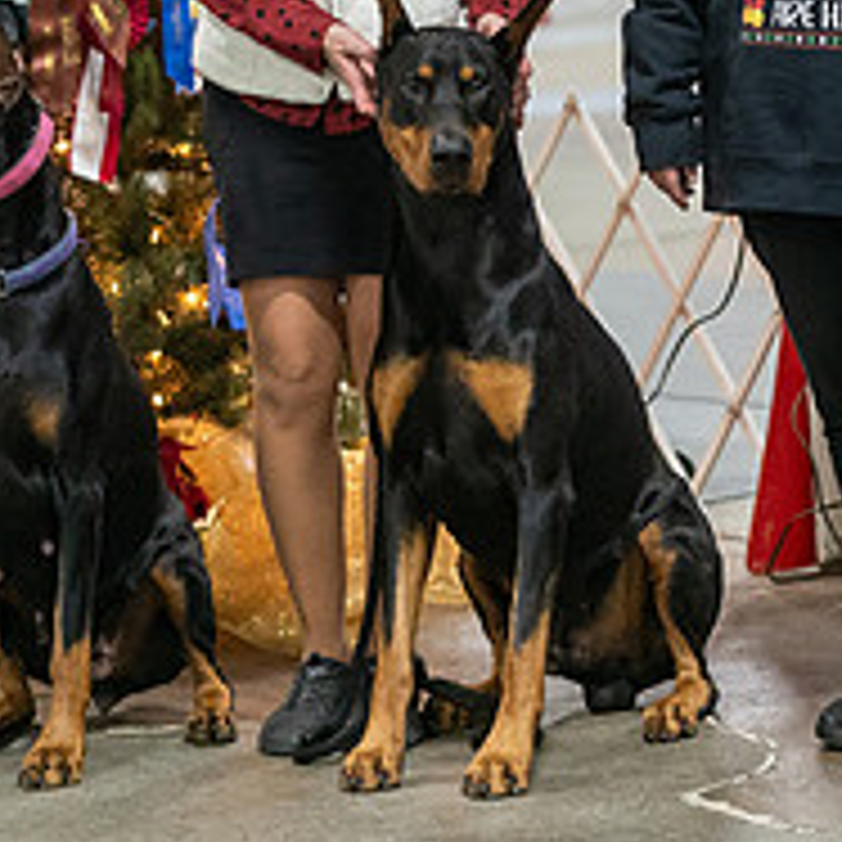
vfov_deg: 9.4
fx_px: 5091
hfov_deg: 9.4
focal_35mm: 185
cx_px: 680
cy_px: 34
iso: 4000
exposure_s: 1/160
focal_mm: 70
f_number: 2.8
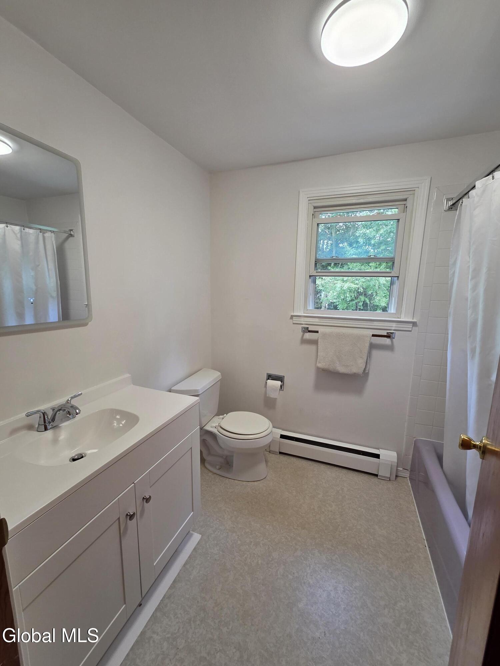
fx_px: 250
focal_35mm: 13
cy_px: 333
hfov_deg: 89.9
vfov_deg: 106.2
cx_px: 250
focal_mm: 2.2
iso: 125
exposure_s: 1/60
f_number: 2.2
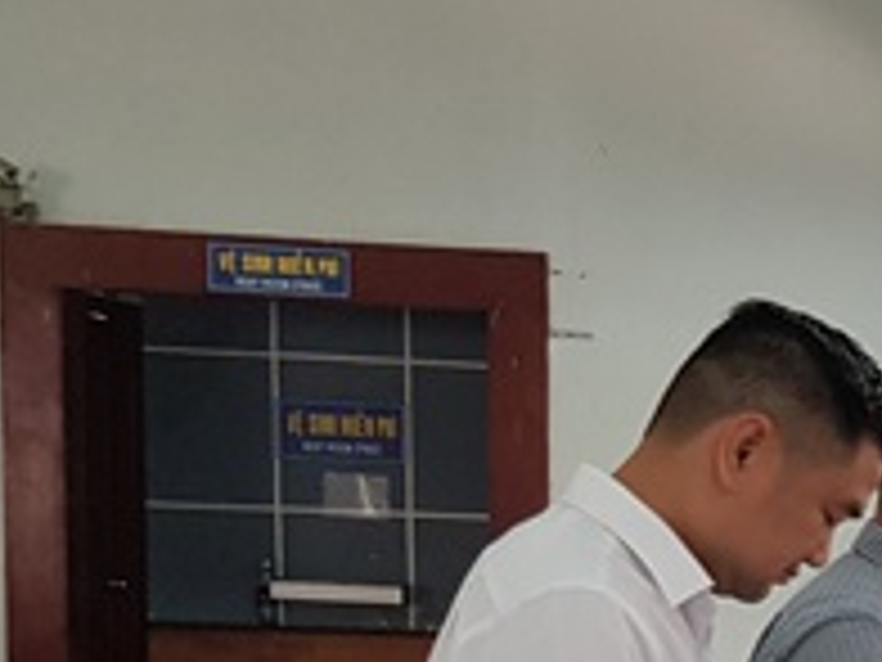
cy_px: 914
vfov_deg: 13.4
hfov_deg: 15.2
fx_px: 2701
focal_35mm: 106
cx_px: 1737
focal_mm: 4.3
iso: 100
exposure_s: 1/50
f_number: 1.7
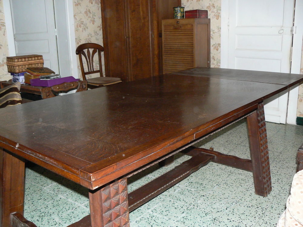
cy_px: 114
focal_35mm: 36
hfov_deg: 51.4
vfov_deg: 39.7
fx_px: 315
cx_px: 152
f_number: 2.8
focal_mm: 6
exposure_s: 1/30
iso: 200
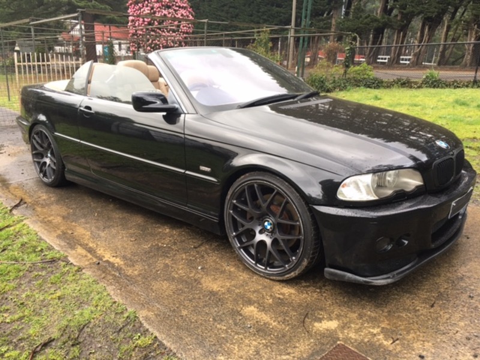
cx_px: 240
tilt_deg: -14.2
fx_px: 402
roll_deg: -3.7
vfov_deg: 48.2
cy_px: 180
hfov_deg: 61.7
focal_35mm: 29
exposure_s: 1/33
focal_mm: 4.15
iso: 25
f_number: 2.2
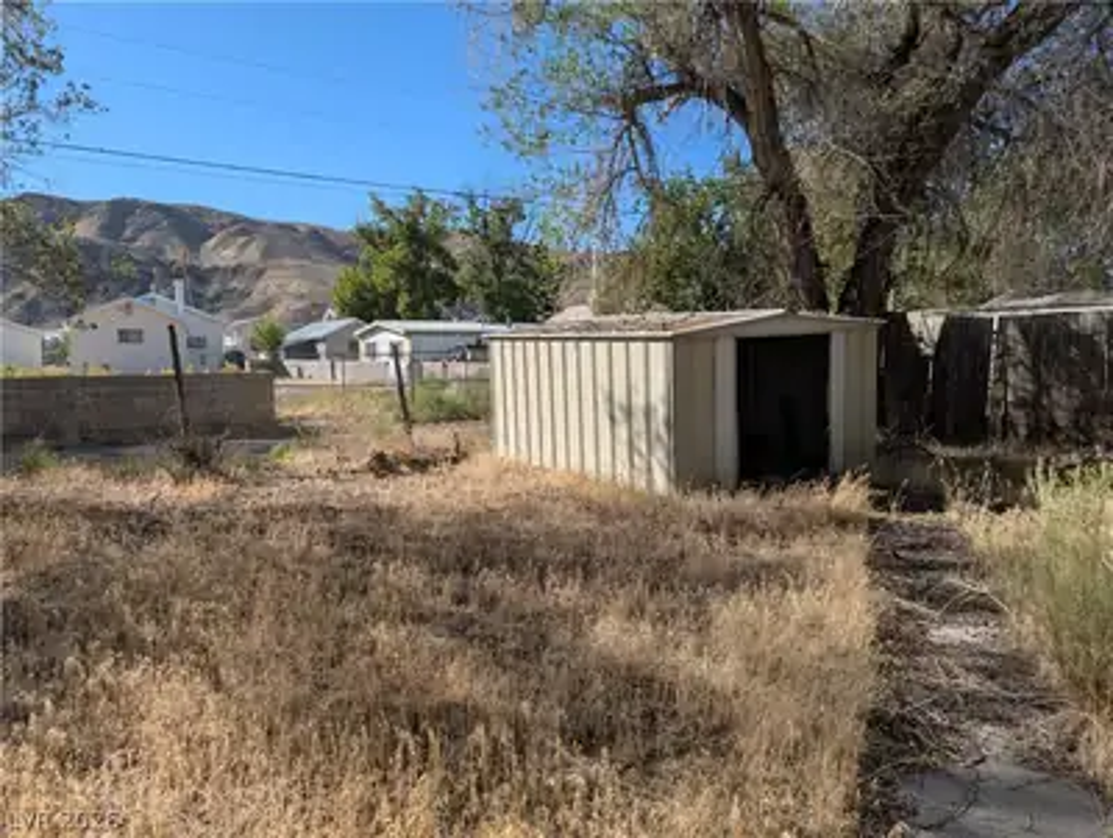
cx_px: 556
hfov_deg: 71.5
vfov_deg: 56.9
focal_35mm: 24
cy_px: 419
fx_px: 773
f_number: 1.68
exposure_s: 1/907
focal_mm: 6.9
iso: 20
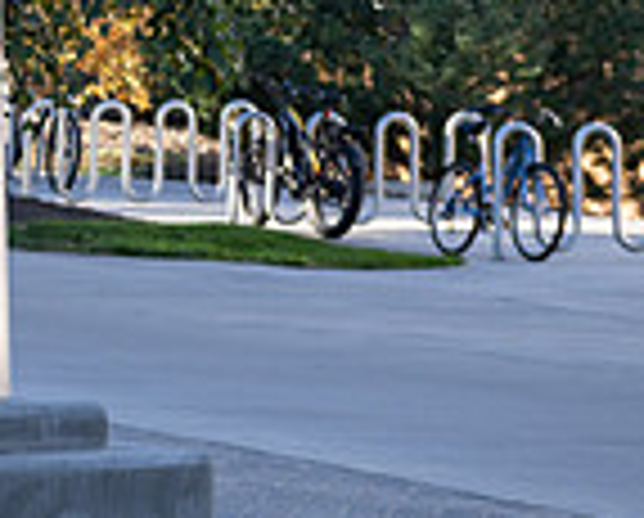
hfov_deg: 9.6
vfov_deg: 8.1
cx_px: -504
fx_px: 3629
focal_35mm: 190
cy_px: -56
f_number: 4
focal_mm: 50
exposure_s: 1/400
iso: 200
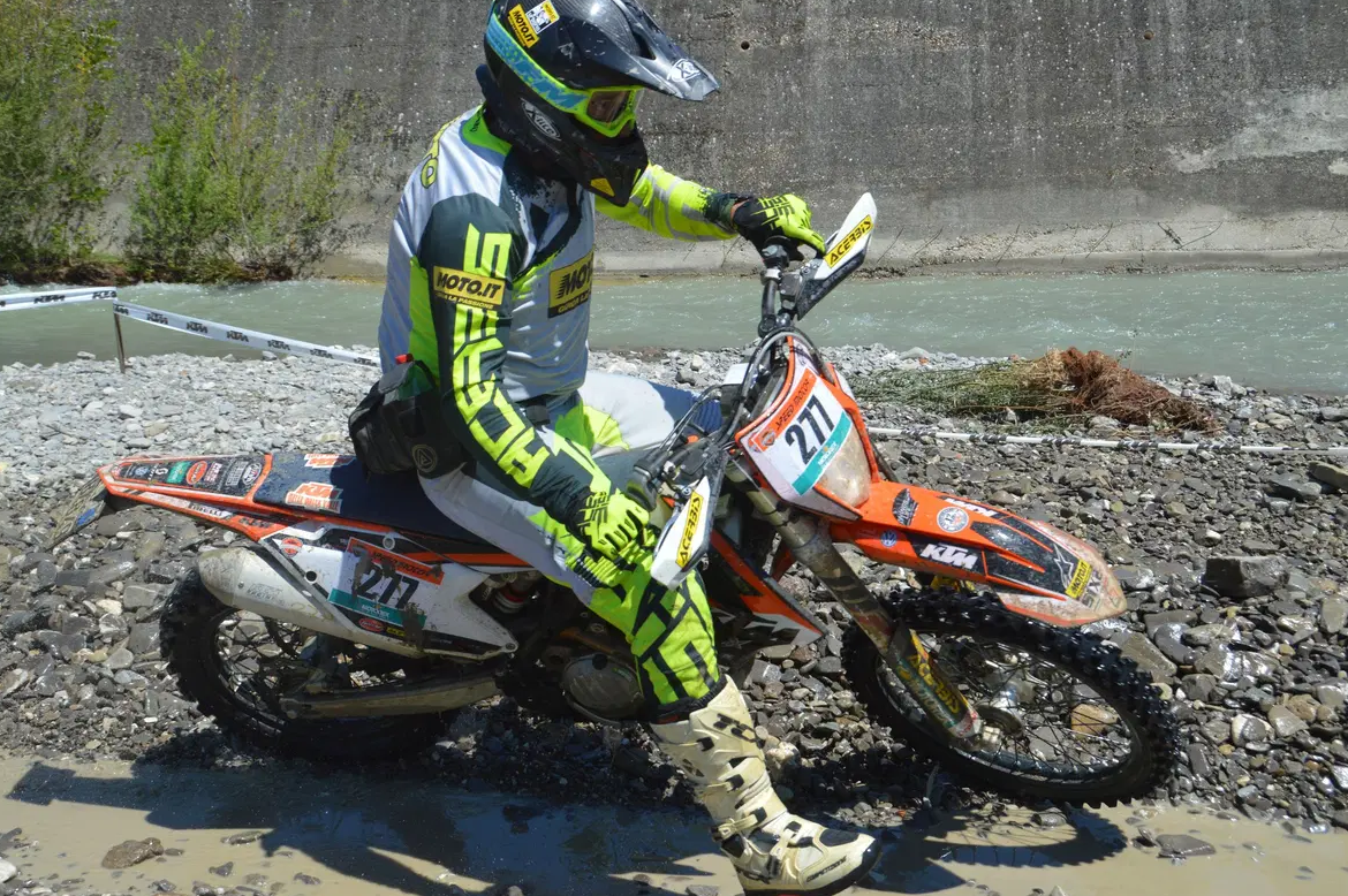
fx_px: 1496
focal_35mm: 40
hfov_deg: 48.5
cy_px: 450
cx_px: 666
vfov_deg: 33.3
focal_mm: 26
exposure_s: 1/1600
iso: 400
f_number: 6.3
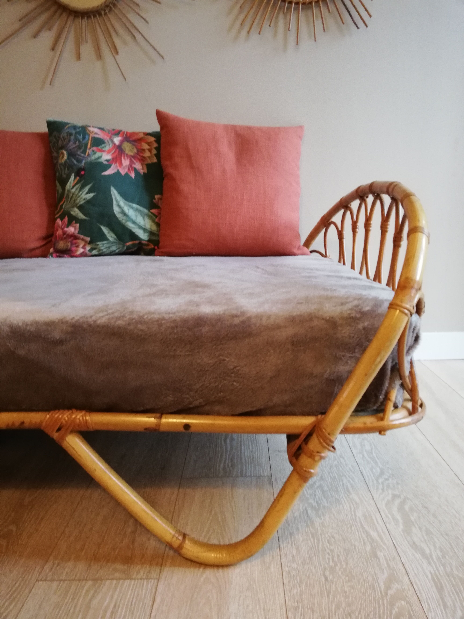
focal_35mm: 26
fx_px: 465
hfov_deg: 53.1
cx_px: 232
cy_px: 310
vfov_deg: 67.3
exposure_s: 1/20
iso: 500
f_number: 2.2
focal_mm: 3.81
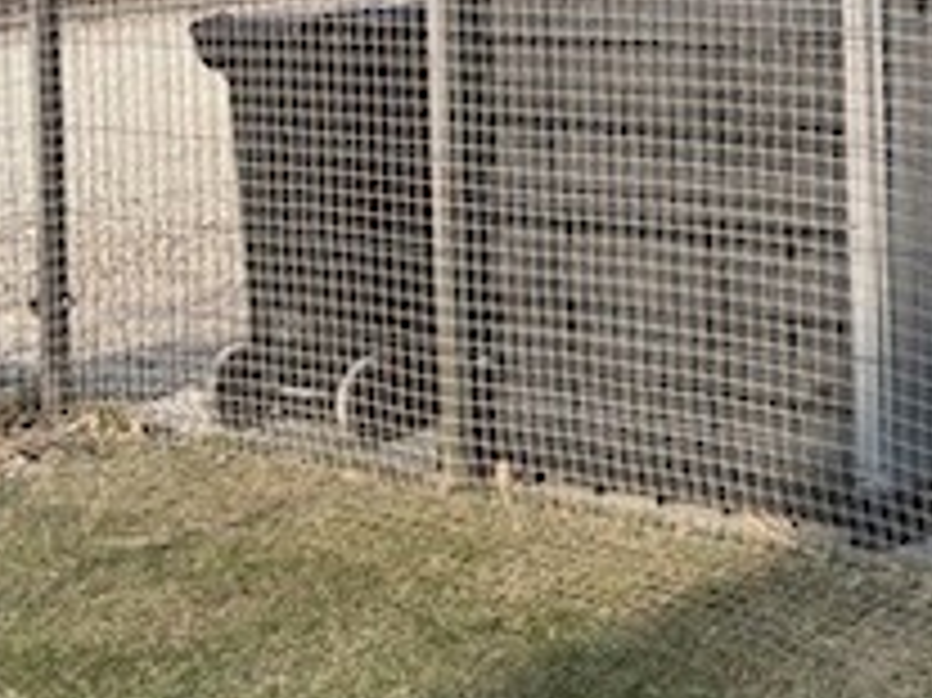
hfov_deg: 20.2
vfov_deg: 16.2
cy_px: -97
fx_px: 2368
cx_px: 1238
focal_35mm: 88
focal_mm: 5.96
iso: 50
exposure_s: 1/2283
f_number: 1.6
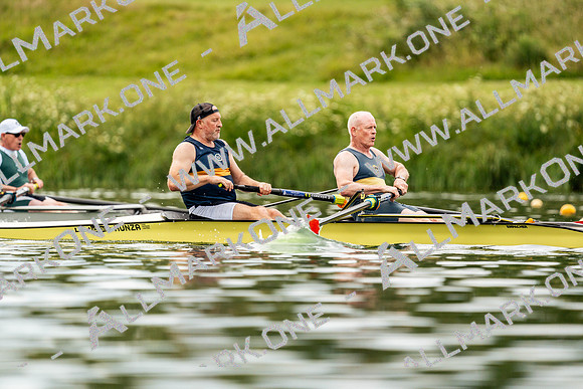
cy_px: 194
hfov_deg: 3.6
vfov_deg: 2.4
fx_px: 9249
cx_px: 292
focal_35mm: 571
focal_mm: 571
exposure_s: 1/2000
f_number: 6.3
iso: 500
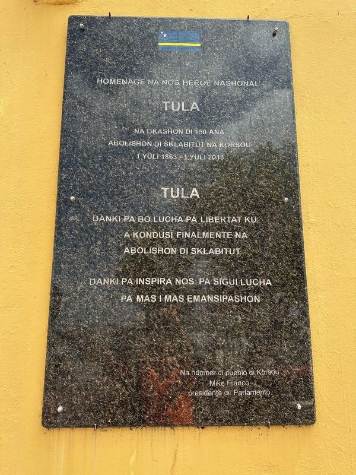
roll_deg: -0.1
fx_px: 329
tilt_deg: +4.4
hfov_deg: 56.8
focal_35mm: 24
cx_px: 178
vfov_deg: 71.6
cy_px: 238
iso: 80
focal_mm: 6.86
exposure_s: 1/1198
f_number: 1.78
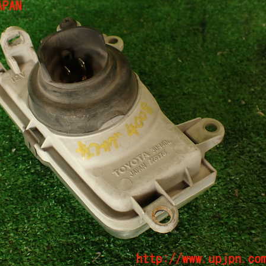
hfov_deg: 43.3
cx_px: 92
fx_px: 330
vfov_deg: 43.9
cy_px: 133
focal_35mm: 38
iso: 100
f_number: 2.4
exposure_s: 1/60
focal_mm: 5.79
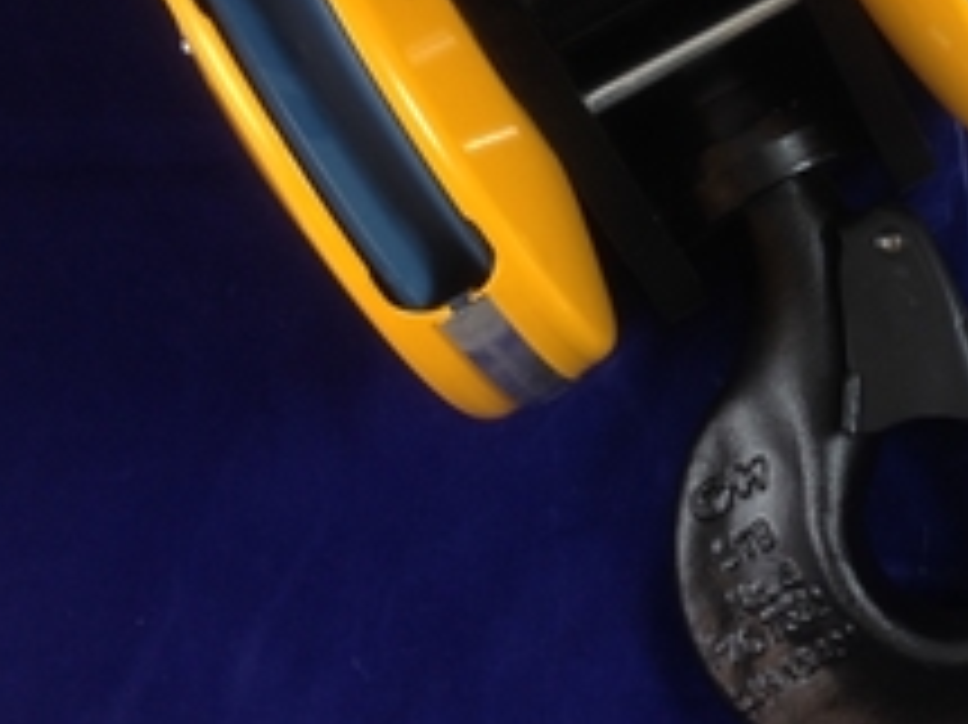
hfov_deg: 24.7
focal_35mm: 75
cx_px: 982
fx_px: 2096
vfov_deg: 19.3
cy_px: 101
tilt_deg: -79.8
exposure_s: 1/20
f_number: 2.4
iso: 50
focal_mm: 4.28
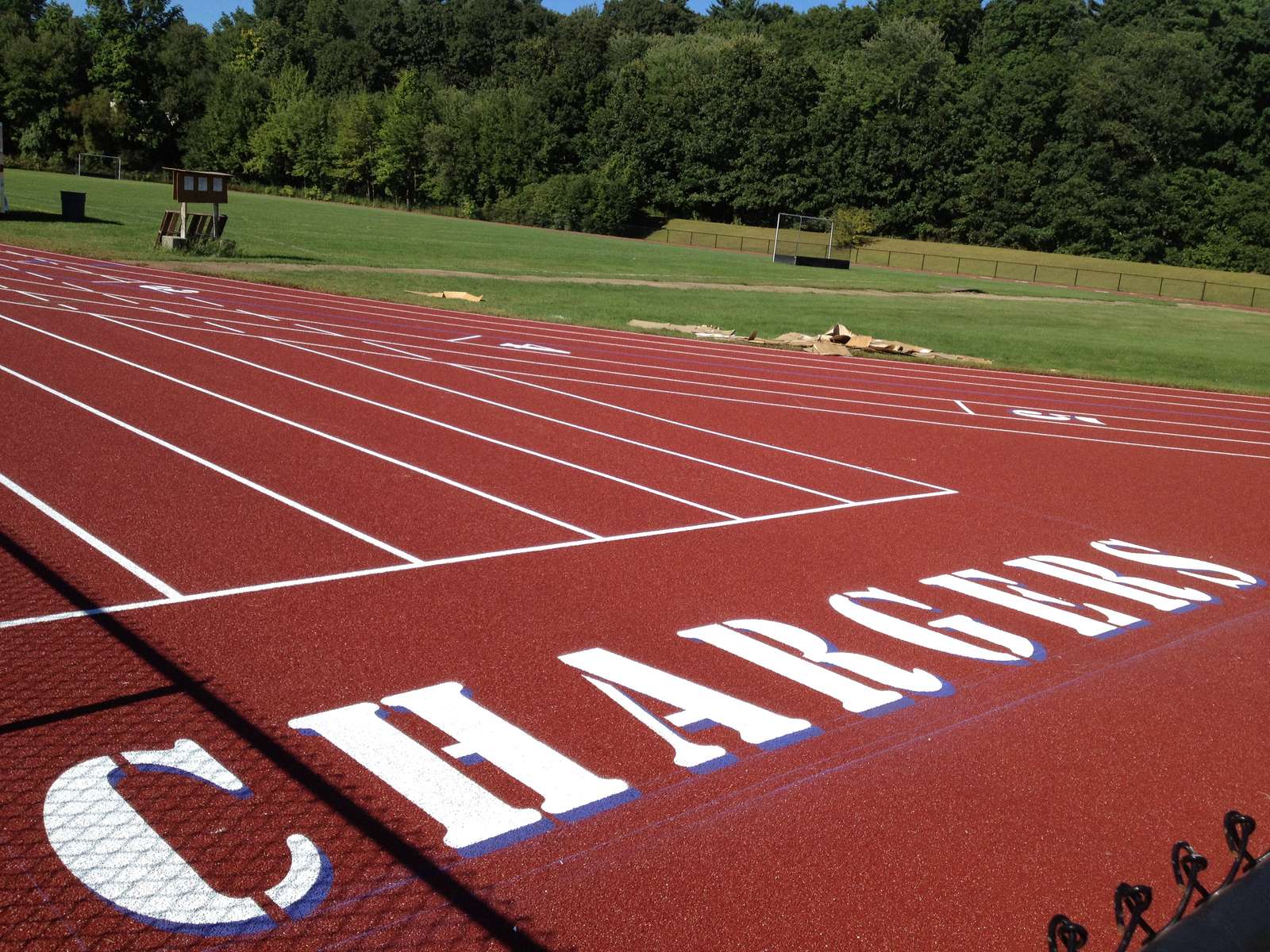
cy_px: 476
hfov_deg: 52.6
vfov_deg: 40.7
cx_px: 635
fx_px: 1284
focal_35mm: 35
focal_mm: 4.28
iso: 64
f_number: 2.4
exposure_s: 1/1783
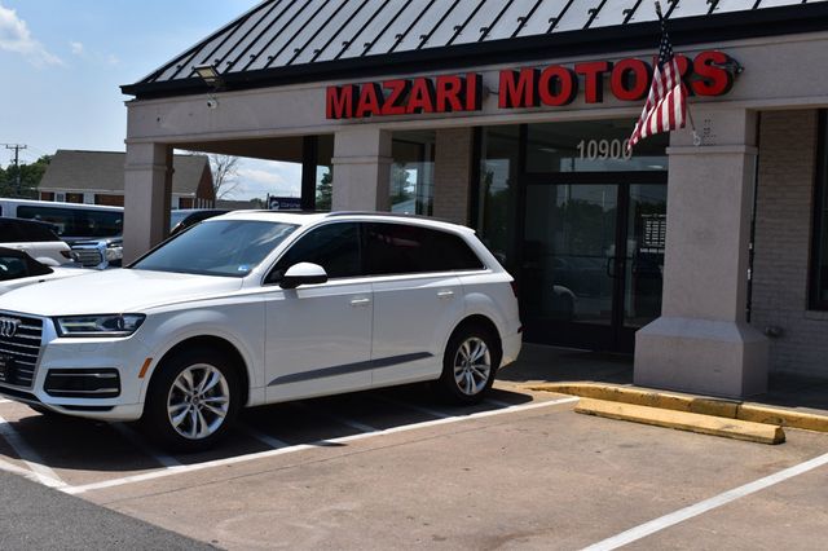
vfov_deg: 29.8
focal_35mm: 45
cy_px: 276
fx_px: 1034
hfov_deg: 43.6
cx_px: 414
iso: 200
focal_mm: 30
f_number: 11
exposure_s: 1/500
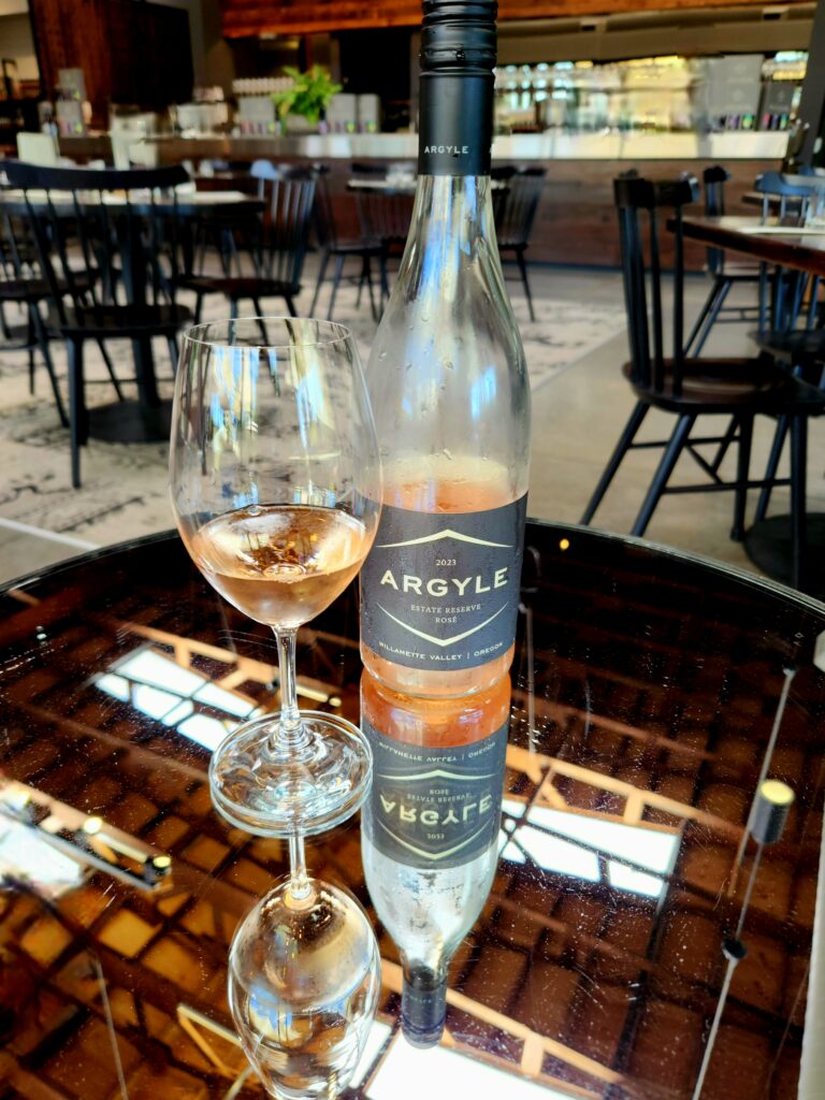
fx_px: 731
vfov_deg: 73.9
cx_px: 412
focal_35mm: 23
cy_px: 550
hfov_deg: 58.9
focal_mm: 5.4
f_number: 1.8
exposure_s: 1/60.2
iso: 25
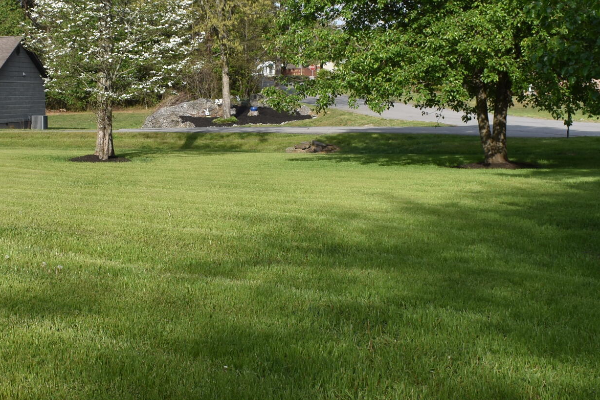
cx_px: 192
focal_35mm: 66
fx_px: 1100
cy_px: 203
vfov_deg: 20.6
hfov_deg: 30.3
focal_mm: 18
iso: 100
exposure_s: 1/250
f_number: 8
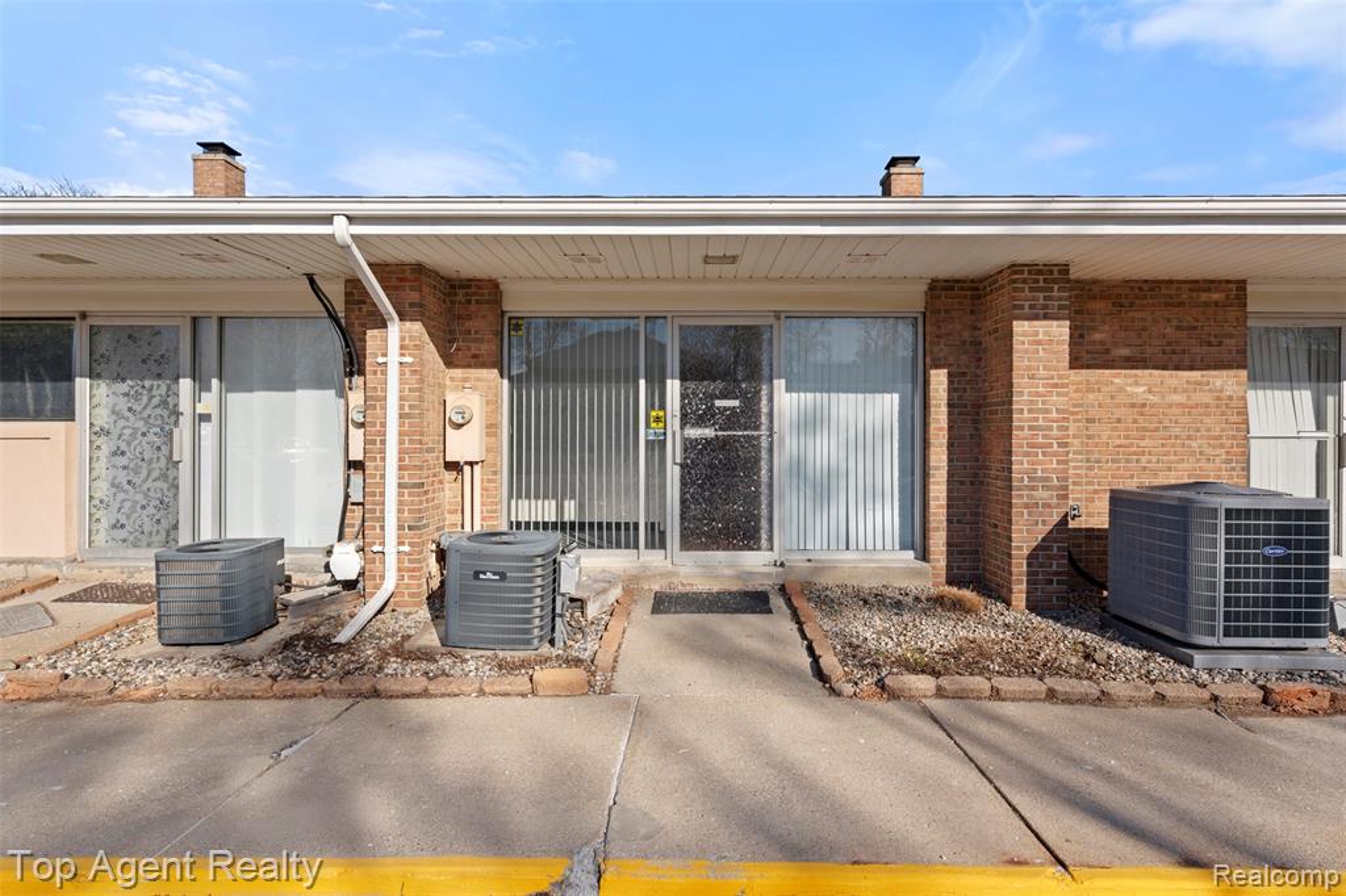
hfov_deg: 93.3
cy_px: 448
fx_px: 635
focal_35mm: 17
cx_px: 673
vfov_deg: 70.4
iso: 250
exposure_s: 1/125
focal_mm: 17
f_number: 9
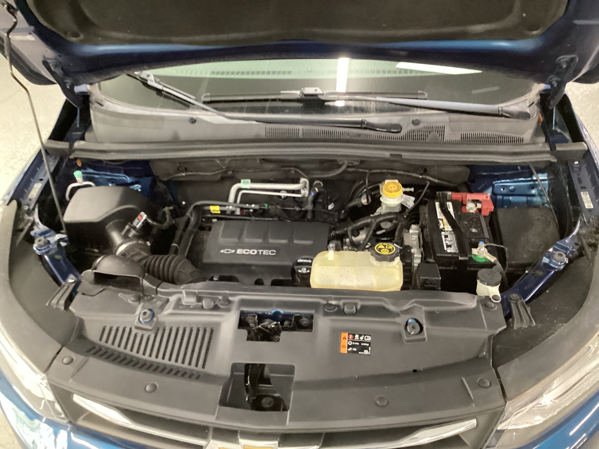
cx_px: 300
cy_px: 224
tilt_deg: -34.8
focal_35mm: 31
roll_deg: +3.3
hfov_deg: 58.4
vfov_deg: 45.4
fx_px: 536
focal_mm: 3.3
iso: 800
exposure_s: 1/24
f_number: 2.4
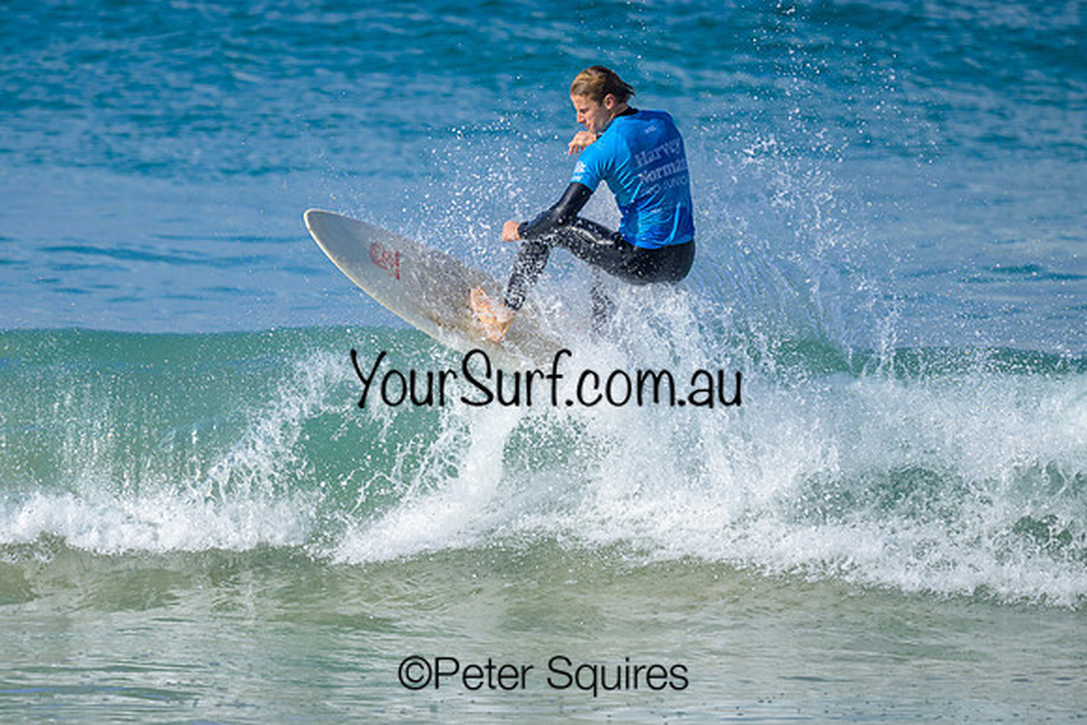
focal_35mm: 1098
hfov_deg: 1.9
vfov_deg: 1.3
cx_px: 501
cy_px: 394
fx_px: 33172
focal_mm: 800
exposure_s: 1/2000
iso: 250
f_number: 6.3
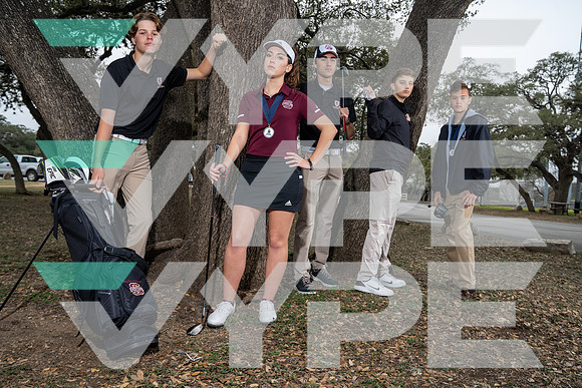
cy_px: 194
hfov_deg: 60.3
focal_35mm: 31
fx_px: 501
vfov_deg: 42.3
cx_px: 291
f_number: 6.3
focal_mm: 31
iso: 100
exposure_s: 1/125
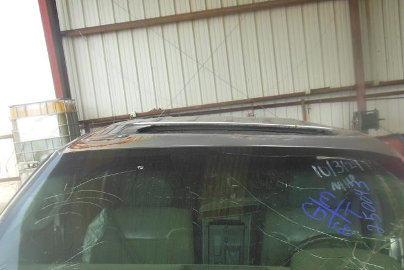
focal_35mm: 50
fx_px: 561
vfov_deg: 26.6
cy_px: 206
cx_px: 214
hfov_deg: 39.6
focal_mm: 4.5
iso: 125
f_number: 3.2
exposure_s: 1/250
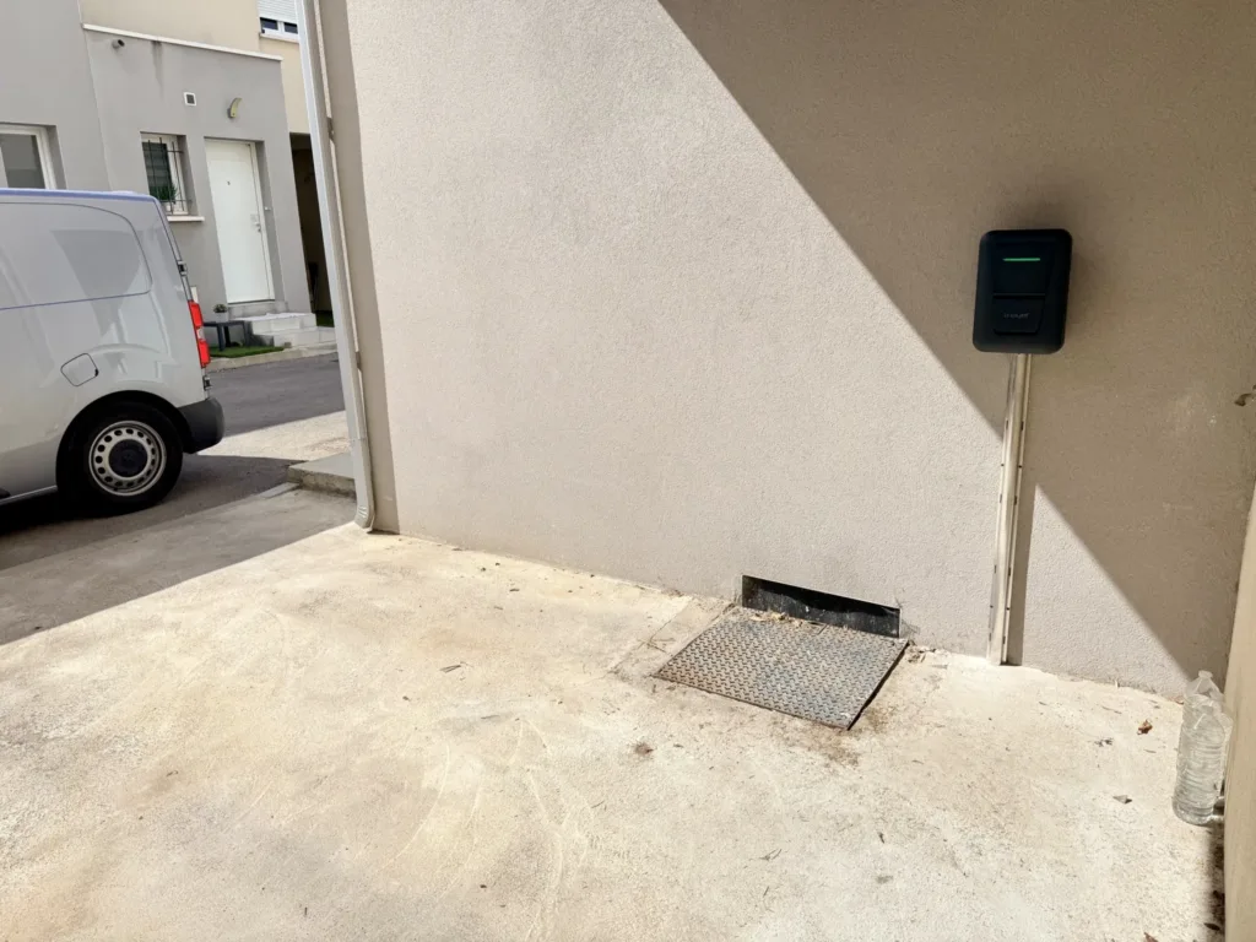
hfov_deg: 71.6
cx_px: 628
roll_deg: +1.9
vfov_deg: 56.8
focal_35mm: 24
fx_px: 871
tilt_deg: -13.5
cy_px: 471
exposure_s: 1/5319
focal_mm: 6.76
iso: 80
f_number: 1.78
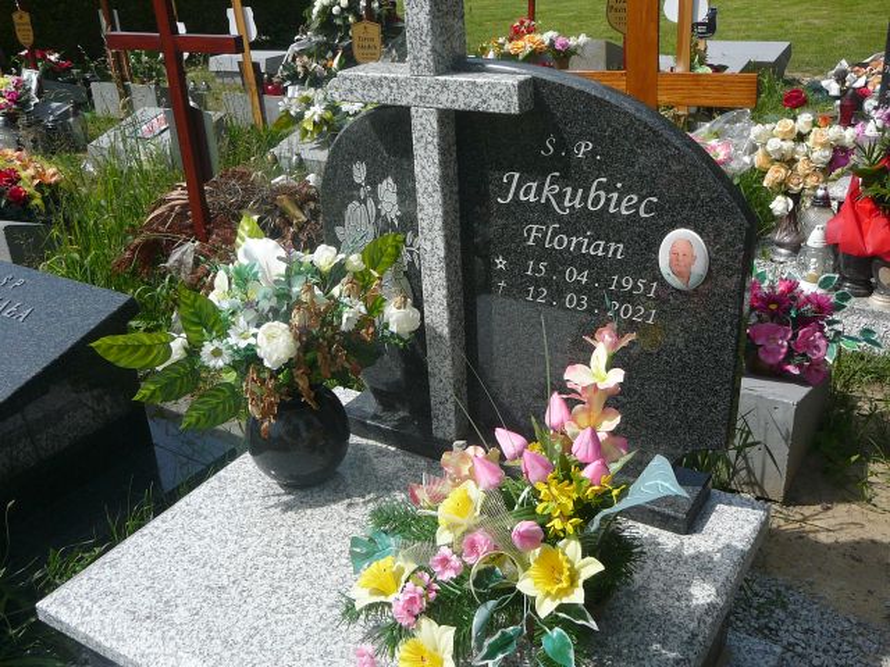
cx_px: 445
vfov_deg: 40.7
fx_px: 900
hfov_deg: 52.6
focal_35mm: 35
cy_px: 334
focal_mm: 5.2
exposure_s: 1/500
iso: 80
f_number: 5
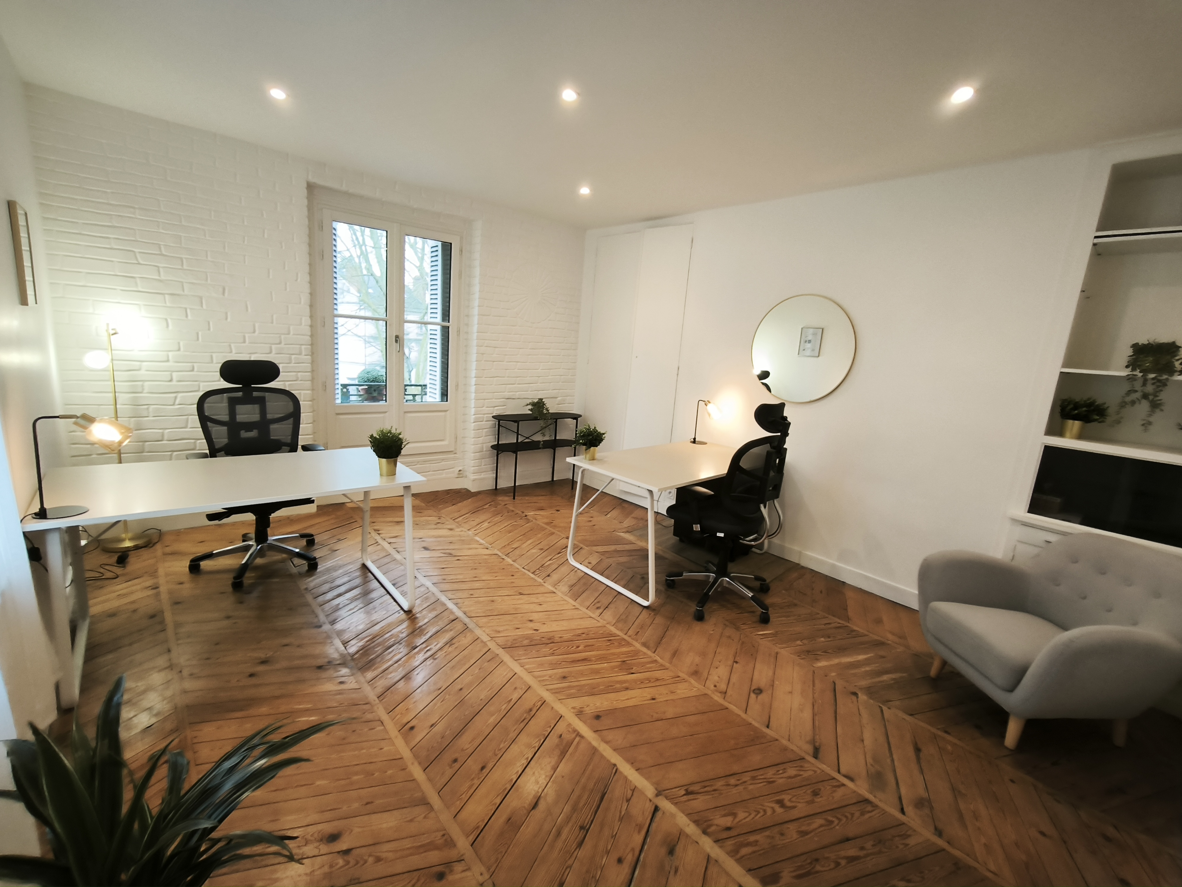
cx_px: 591
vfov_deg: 81.7
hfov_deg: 98.2
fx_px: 512
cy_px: 444
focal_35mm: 15
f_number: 2.2
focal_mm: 1.91
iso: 250
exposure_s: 1/50
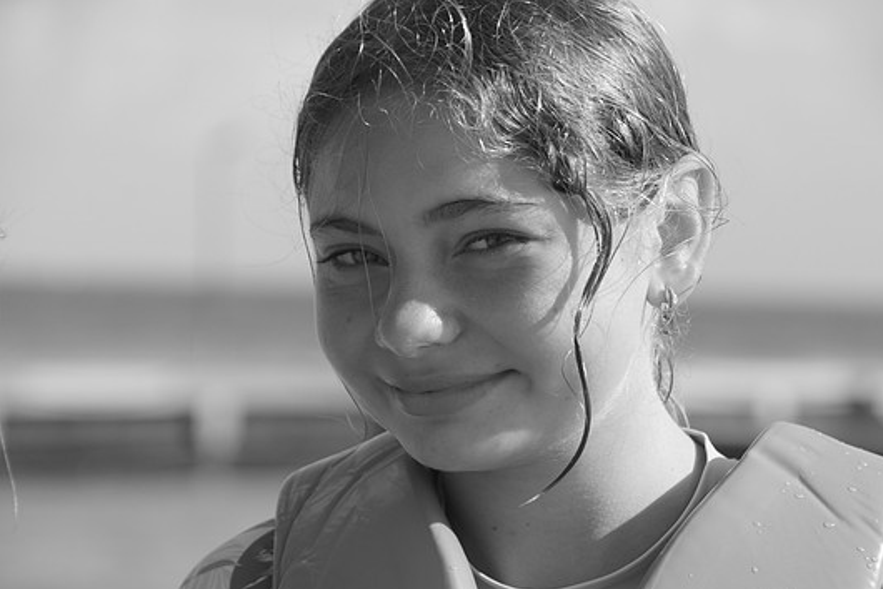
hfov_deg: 8.4
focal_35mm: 246
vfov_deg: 5.6
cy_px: 284
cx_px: 455
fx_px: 6037
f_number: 8
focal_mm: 150
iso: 250
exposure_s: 1/1000
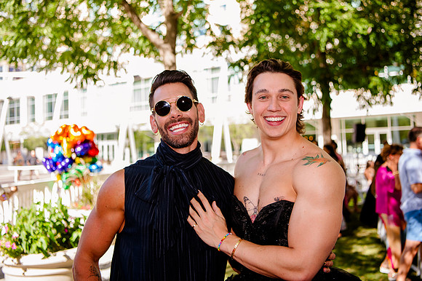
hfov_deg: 45.1
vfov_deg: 30.9
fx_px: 508
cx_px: 211
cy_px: 121
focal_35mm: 43
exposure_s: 1/320
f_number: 2.8
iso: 200
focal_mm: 38
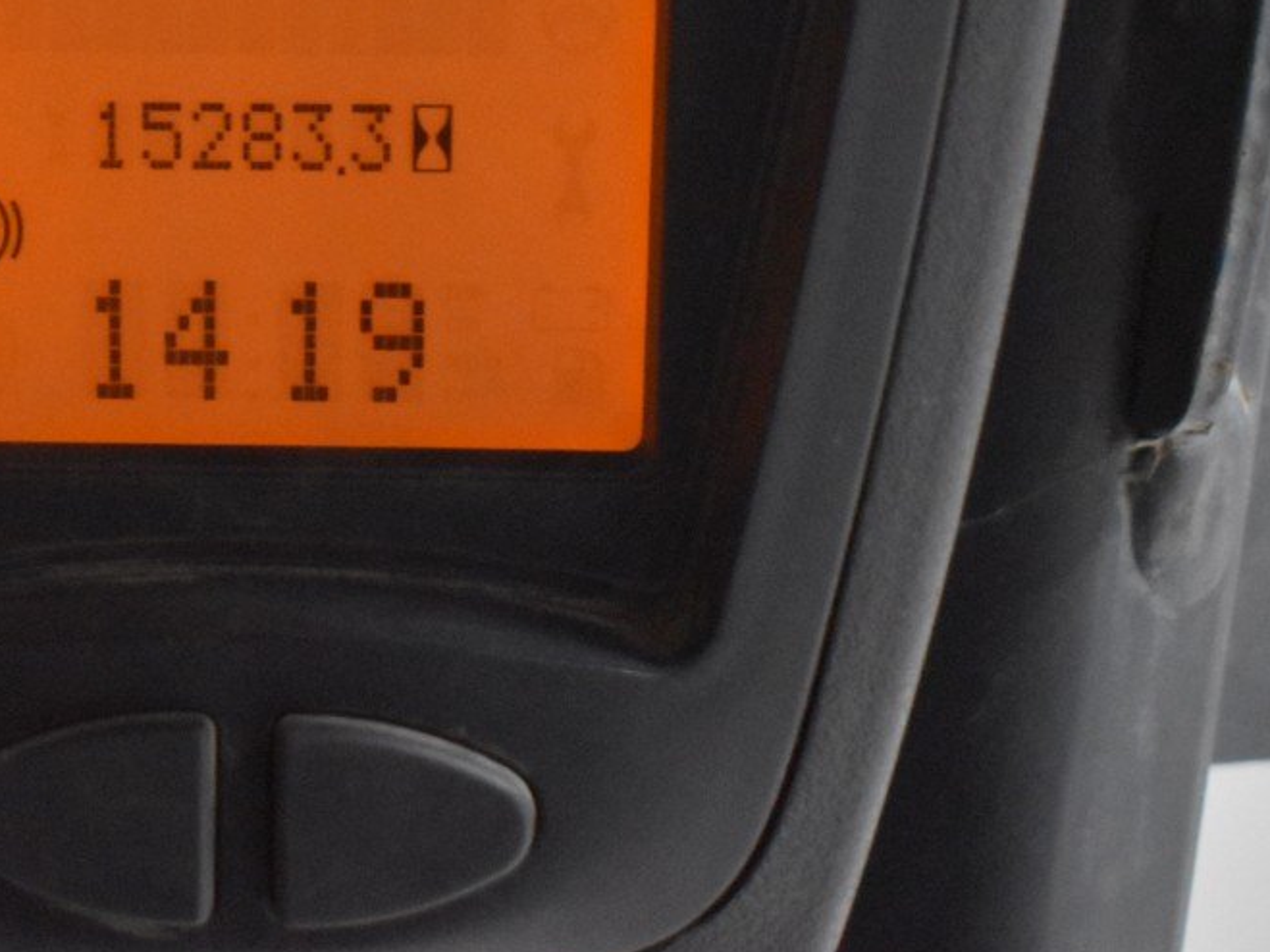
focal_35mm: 105
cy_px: 231
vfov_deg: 14.0
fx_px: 3852
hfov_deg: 18.5
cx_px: 222
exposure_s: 1/60
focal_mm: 40
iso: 7200
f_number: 4.8
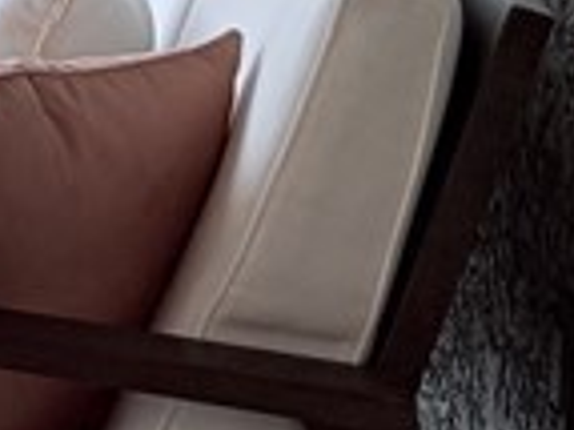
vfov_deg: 8.1
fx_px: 2850
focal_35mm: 172
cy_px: -522
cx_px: -1401
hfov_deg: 8.5
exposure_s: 1/175
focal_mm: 6.76
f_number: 1.78
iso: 80
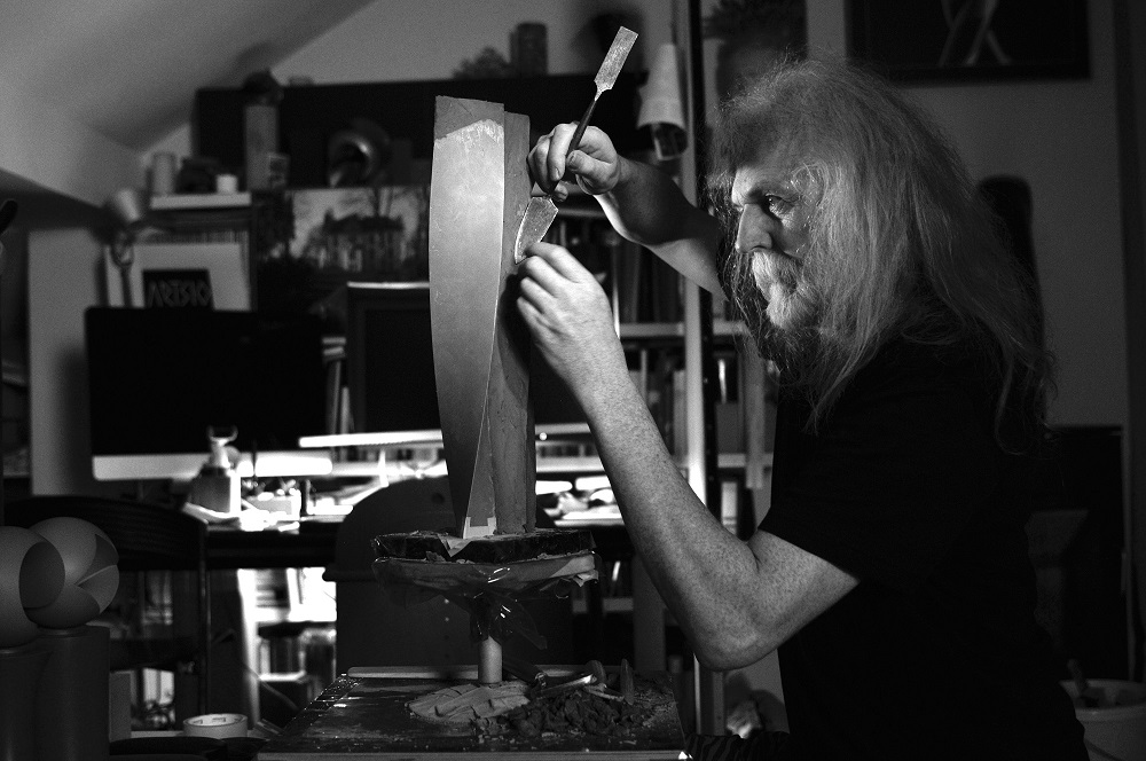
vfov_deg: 31.8
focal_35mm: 42
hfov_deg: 46.5
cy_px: 380
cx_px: 573
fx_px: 1335
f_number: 2.8
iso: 400
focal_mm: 28
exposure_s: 1/25
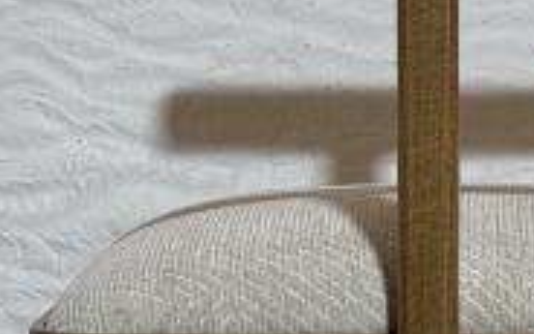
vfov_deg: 4.2
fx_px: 4512
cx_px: 501
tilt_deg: +1.1
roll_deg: -0.1
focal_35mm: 310
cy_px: -55
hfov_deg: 6.8
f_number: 2.8
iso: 100
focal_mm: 9
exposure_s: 1/100
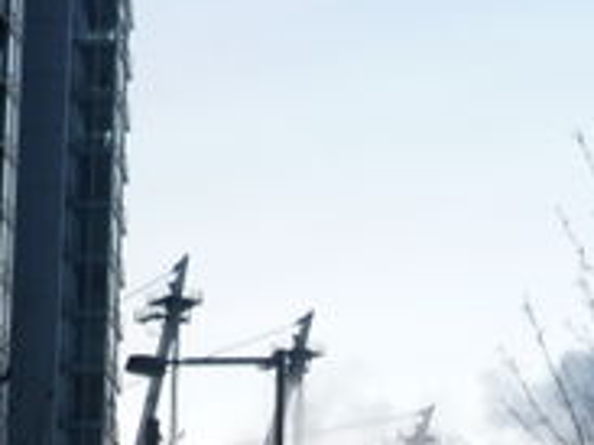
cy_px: 630
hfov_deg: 15.2
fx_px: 2229
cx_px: 286
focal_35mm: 130
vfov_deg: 11.0
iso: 100
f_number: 2.8
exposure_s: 1/50
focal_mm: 5.5
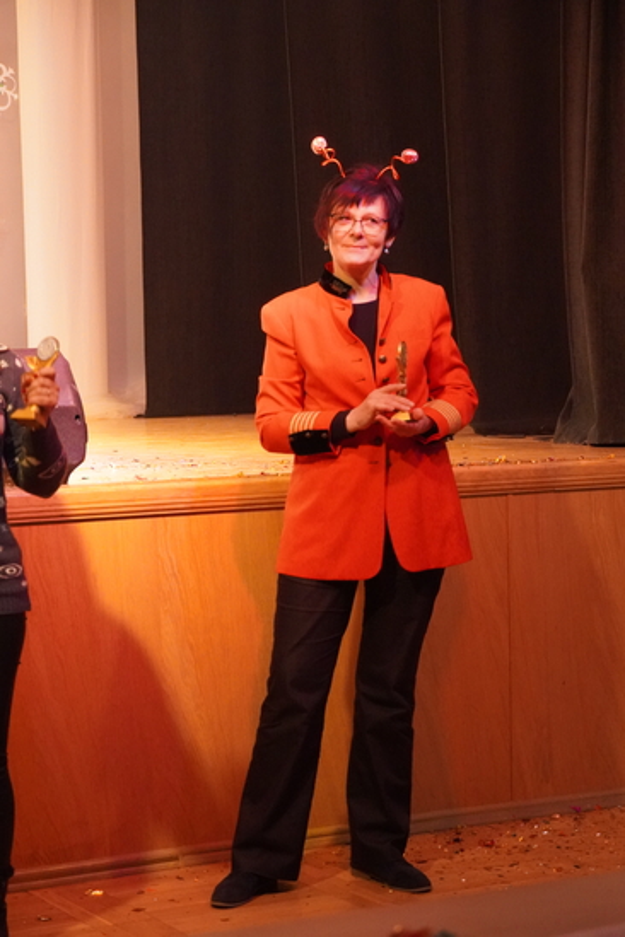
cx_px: 312
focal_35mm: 88
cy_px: 468
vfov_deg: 23.0
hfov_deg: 15.4
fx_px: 2305
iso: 6400
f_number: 5.6
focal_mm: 59
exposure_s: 1/60
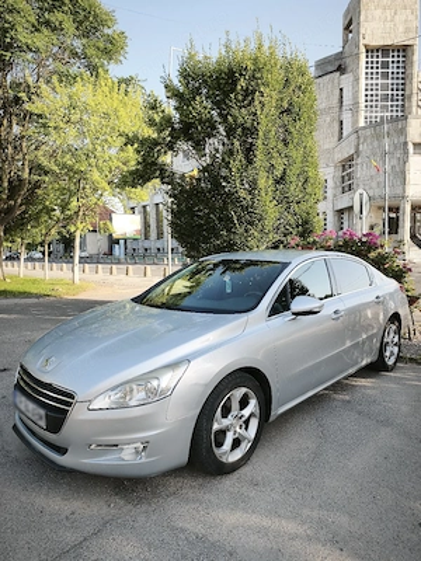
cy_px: 280
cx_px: 210
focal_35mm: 23
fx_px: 373
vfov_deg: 73.9
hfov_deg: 58.9
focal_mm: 6.45
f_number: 1.62
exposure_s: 1/769
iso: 50
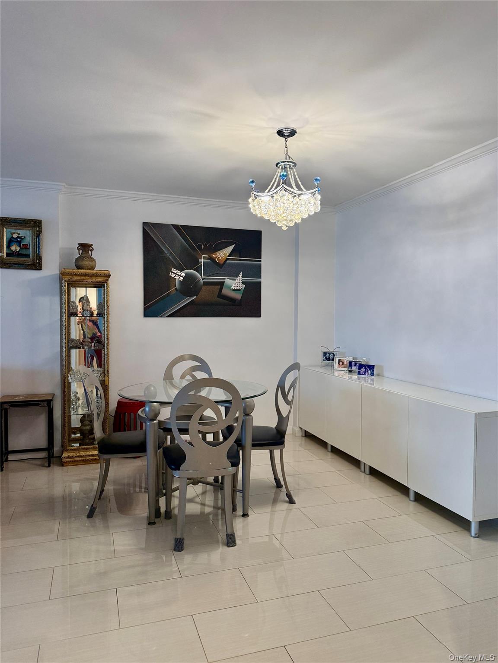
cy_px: 332
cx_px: 249
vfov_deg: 71.6
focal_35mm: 24
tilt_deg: -2.5
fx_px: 460
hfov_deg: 56.8
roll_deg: -0.9
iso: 200
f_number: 1.78
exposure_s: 1/176
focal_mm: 6.76
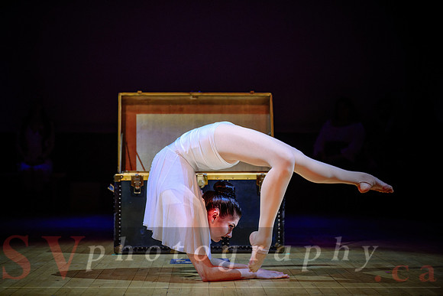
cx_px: 196
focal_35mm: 78
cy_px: 164
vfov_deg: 17.5
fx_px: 960
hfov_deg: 26.0
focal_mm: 70
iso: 1600
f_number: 2.8
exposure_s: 1/320
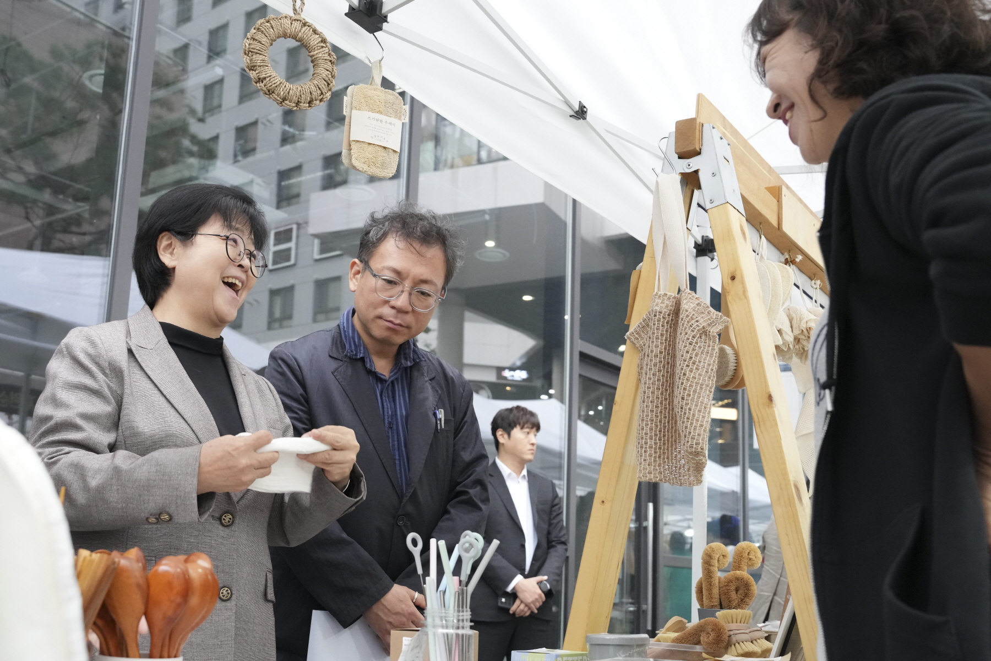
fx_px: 853
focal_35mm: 31
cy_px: 330
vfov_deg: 42.3
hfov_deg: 60.3
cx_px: 496
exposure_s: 1/160
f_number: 5.6
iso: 5000
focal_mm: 31
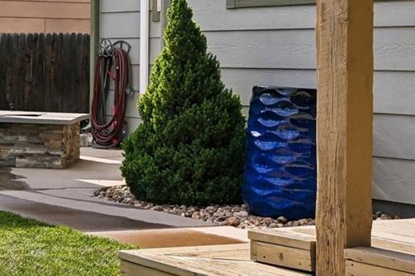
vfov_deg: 14.4
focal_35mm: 94
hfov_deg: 18.9
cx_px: -223
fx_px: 1083
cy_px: 46
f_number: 10
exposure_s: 1/640
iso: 400
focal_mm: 30
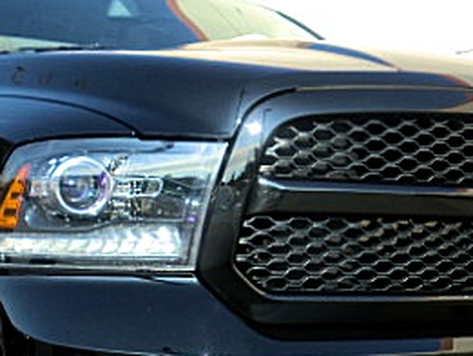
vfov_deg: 19.3
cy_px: 272
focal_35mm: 76
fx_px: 1039
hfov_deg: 25.6
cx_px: 217
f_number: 2.8
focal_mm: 5.58
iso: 64
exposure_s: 1/500
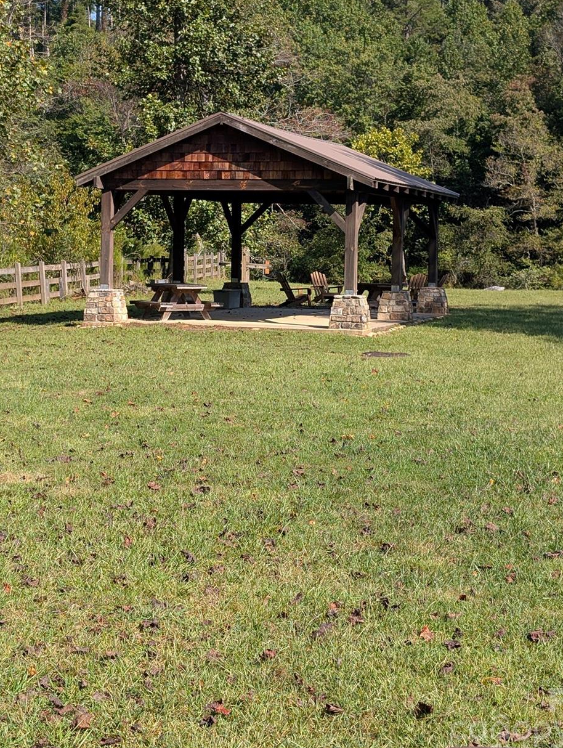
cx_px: 304
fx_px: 1341
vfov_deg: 31.0
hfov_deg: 23.7
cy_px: 283
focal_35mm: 62
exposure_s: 1/670
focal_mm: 6.9
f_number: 1.68
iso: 22
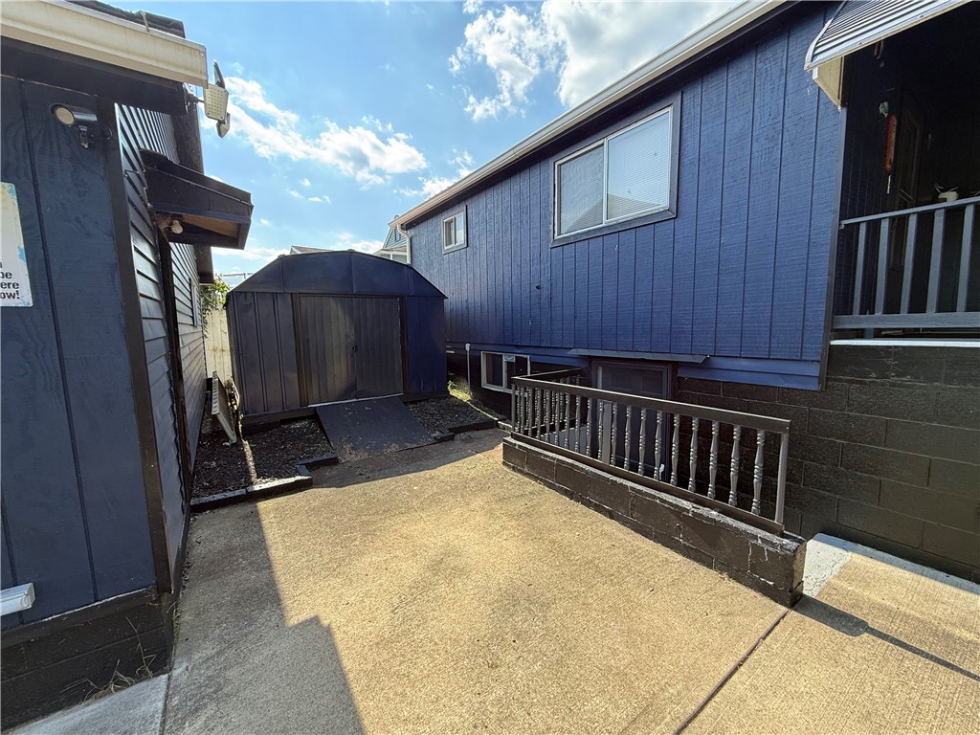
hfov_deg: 102.1
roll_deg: +0.9
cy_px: 368
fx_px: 396
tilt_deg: -5.4
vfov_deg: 85.7
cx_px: 490
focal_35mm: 14
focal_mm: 2.22
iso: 50
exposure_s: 1/388
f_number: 2.2
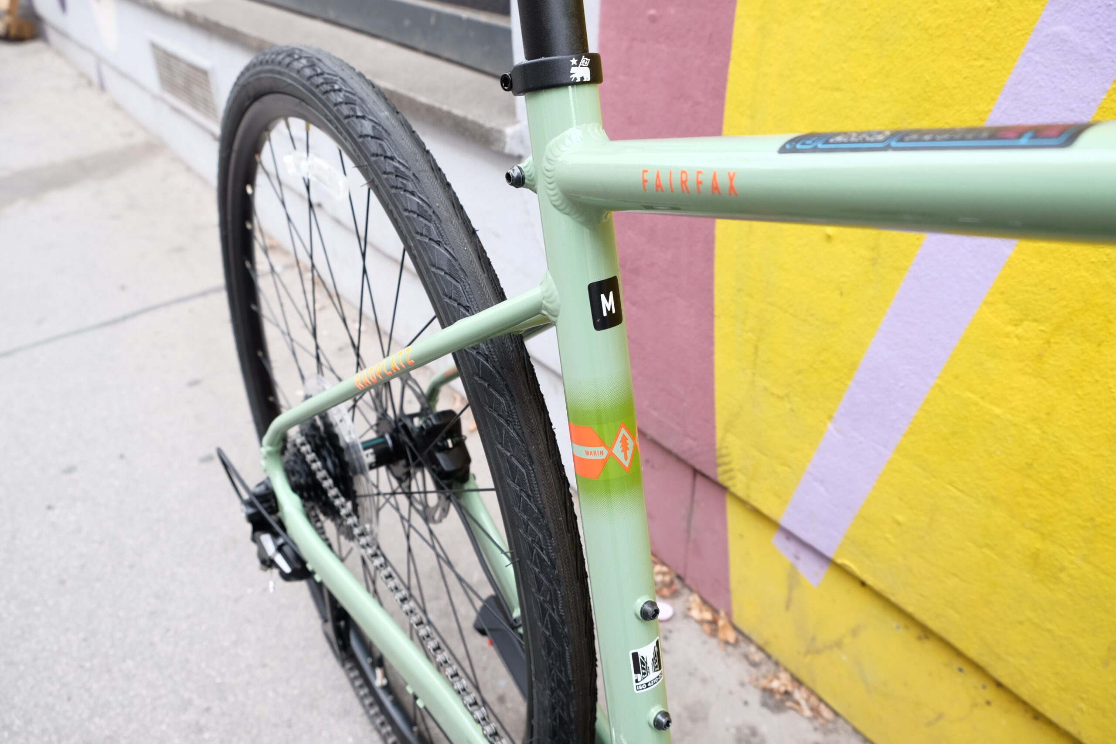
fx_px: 837
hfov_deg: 67.4
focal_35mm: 27
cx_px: 558
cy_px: 372
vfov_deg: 47.9
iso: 200
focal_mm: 18
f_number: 5
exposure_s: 1/26
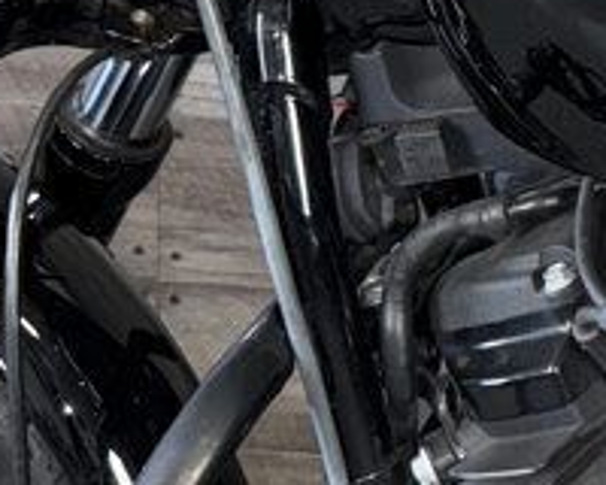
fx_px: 2152
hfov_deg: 14.5
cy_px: -239
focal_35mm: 120
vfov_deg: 12.3
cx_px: 1024
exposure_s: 1/32
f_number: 1.78
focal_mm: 6.76
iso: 64
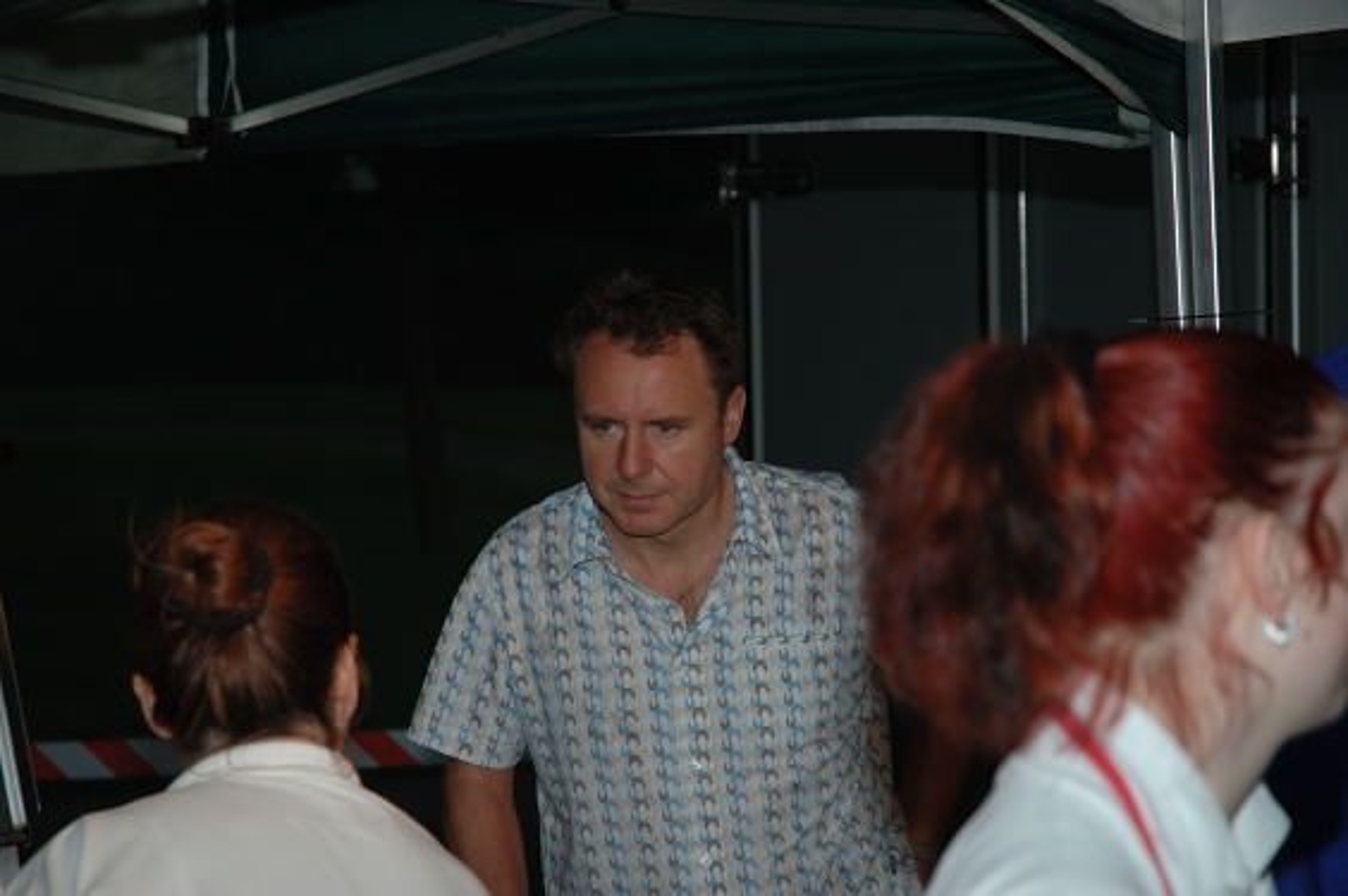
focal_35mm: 105
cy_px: 448
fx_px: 3928
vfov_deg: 13.0
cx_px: 674
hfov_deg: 19.5
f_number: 4.5
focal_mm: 70
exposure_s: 1/60
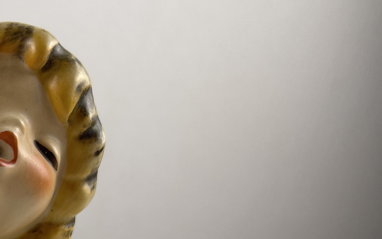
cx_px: -159
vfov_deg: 15.1
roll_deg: -4.1
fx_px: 812
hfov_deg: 22.6
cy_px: 388
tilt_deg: -18.1
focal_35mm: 78
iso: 32
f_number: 1.6
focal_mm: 5.1
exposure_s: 1/254
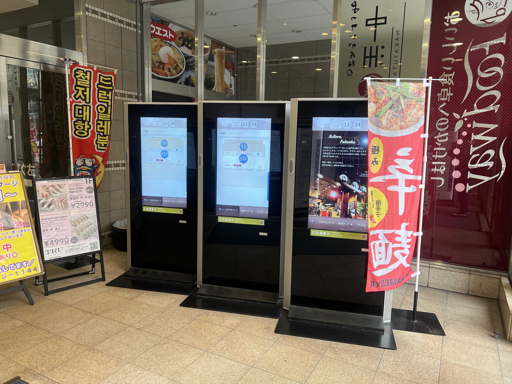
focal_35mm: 26
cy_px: 192
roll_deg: -2.2
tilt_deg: -8.1
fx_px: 385
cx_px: 256
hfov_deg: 67.3
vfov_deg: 53.1
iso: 100
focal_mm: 5.7
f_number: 1.5
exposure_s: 1/120
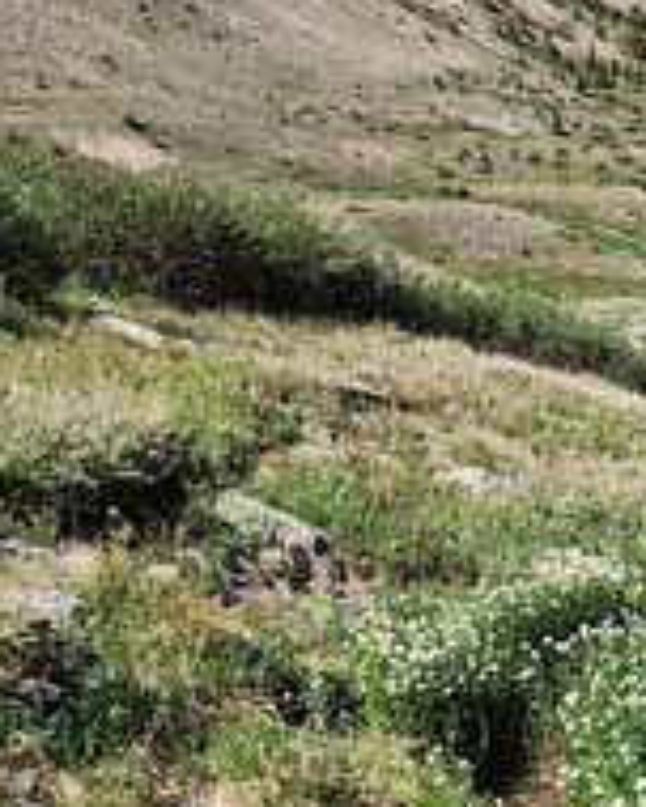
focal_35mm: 59
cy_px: 637
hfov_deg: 24.6
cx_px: 648
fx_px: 1410
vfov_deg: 31.2
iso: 20
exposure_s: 1/1600
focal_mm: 5.4
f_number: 1.8
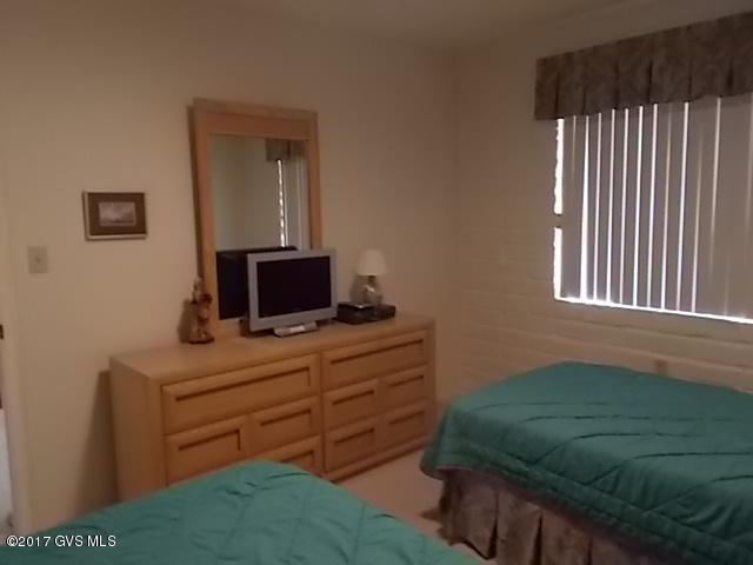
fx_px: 566
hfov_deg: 67.3
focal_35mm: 26
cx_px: 376
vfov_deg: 53.1
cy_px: 282
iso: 400
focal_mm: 4.6
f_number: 3.2
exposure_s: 1/13
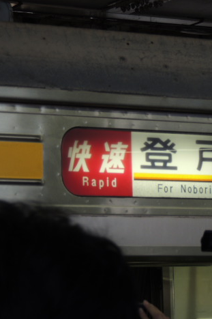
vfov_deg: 12.0
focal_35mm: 171
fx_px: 1512
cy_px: 161
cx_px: 150
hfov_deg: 8.0
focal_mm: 21.4
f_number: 4.2
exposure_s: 1/80
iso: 200
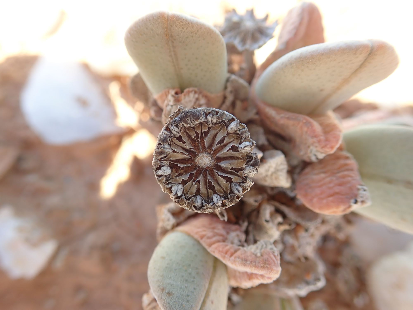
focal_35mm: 30
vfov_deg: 46.8
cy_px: 155
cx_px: 206
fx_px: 358
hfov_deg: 60.0
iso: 100
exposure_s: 1/125
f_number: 3.2
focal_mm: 5.5
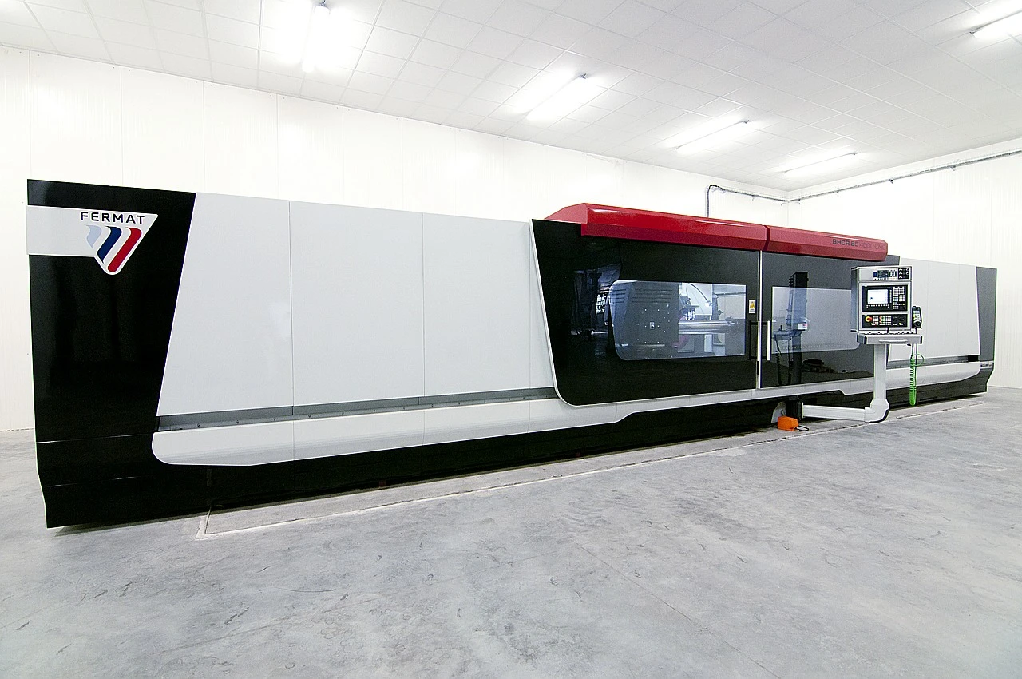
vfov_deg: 71.9
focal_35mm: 16
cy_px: 340
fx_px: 468
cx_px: 511
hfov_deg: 95.1
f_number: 6.3
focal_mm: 11
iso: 400
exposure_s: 1/30
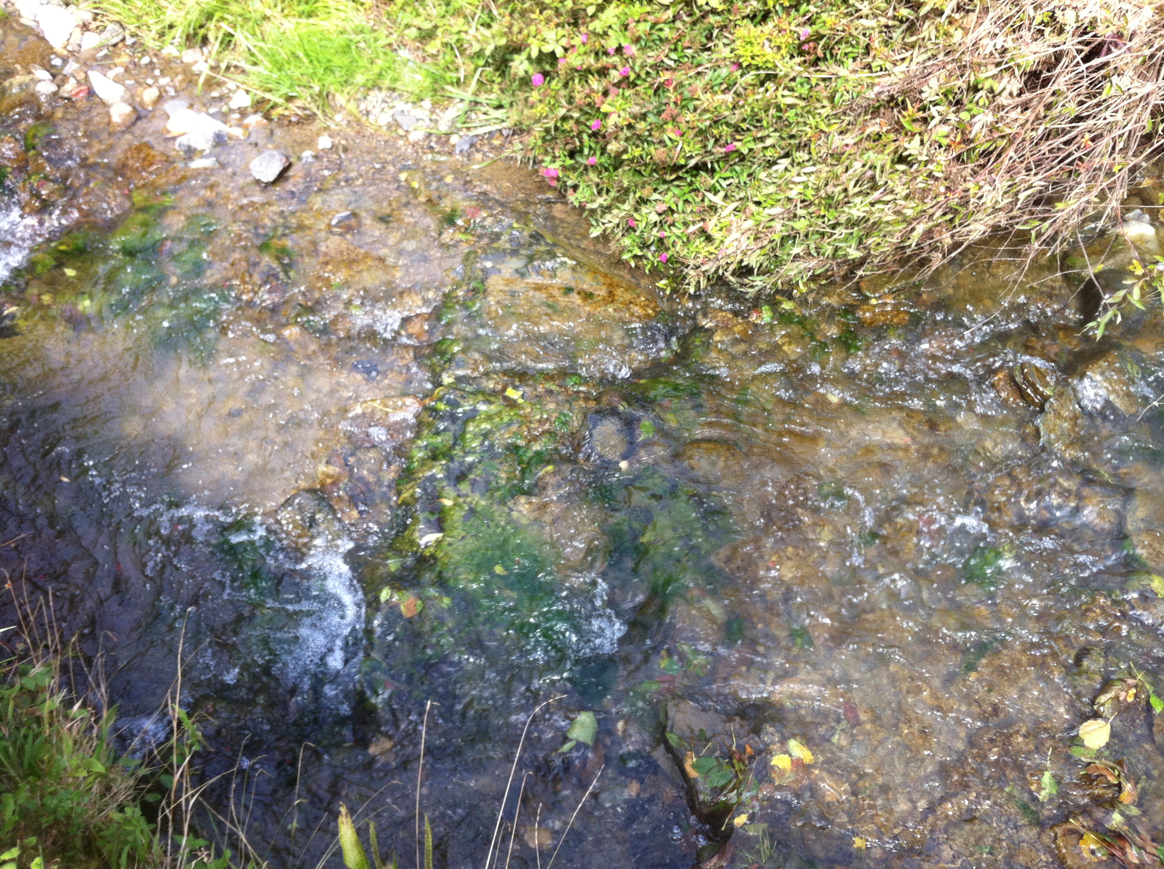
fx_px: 1175
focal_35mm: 35
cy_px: 434
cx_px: 582
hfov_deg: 52.7
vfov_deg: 40.6
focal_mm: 3.85
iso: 80
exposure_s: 1/200
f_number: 2.8
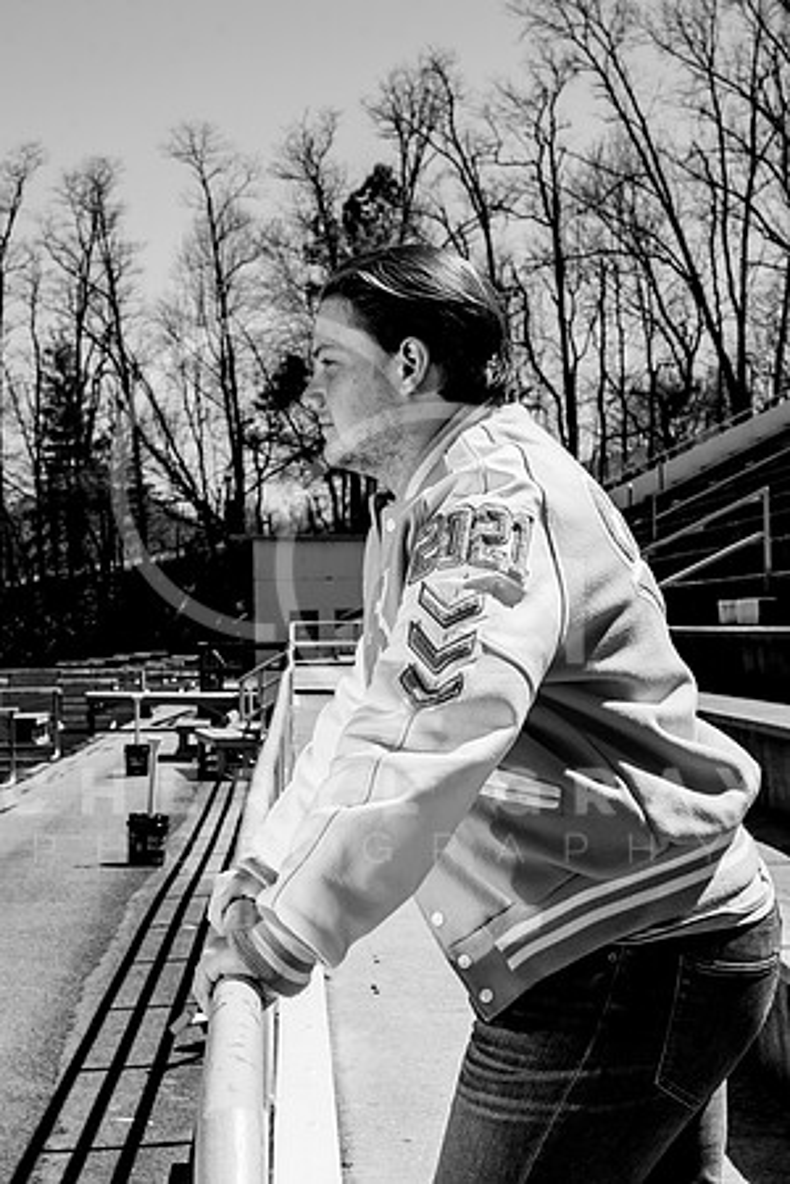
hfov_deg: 18.2
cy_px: 592
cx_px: 395
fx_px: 2469
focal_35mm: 75
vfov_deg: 27.0
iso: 125
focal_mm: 50
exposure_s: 1/200
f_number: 11
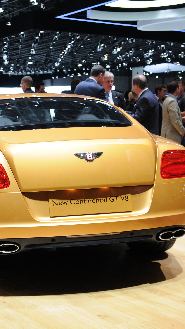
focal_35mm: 62
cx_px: 24
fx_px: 541
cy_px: 166
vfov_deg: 33.8
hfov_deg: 19.1
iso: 400
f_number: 5.6
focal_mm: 26
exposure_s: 1/125
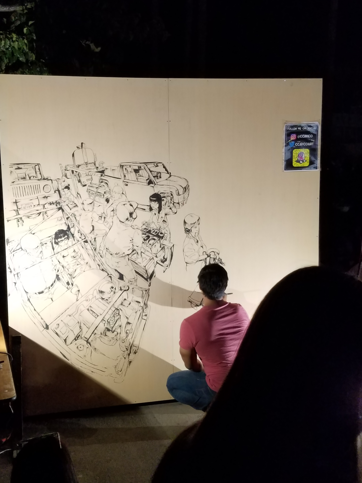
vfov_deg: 65.3
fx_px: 376
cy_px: 245
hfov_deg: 51.3
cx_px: 178
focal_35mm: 27
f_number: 1.7
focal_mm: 4.2
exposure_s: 1/60
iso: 200
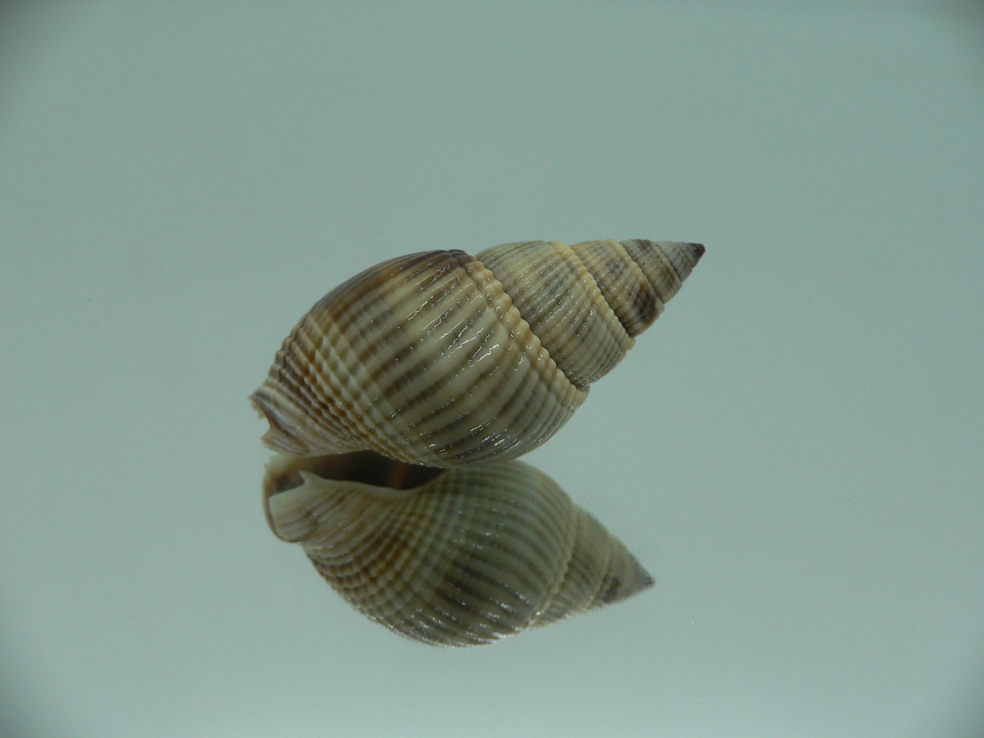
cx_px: 492
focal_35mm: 35
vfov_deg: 40.7
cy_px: 369
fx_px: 995
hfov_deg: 52.6
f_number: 2.8
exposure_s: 1/60
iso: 80
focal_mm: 4.6
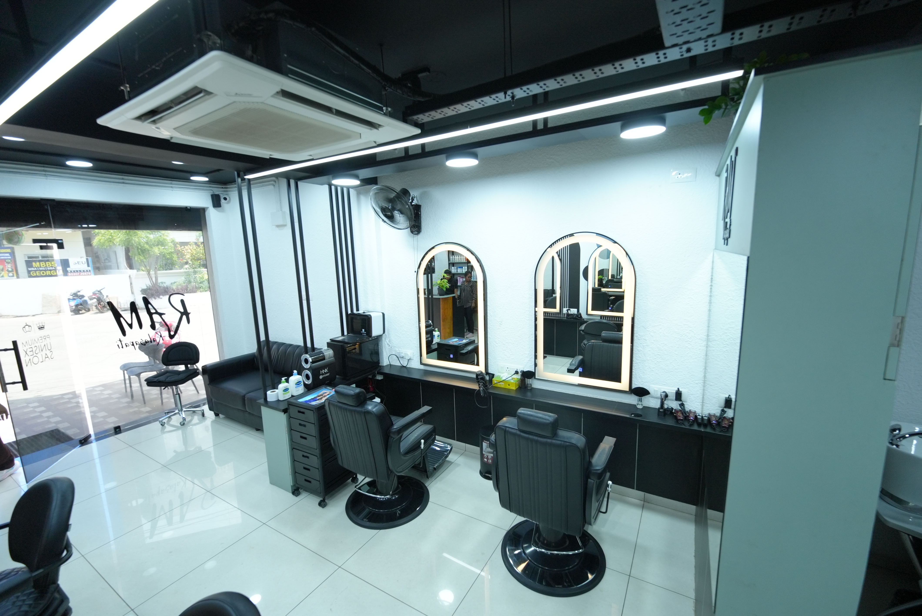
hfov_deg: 104.2
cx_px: 461
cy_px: 308
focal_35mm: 14
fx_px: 359
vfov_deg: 81.3
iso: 1250
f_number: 4
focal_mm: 14
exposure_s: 1/250
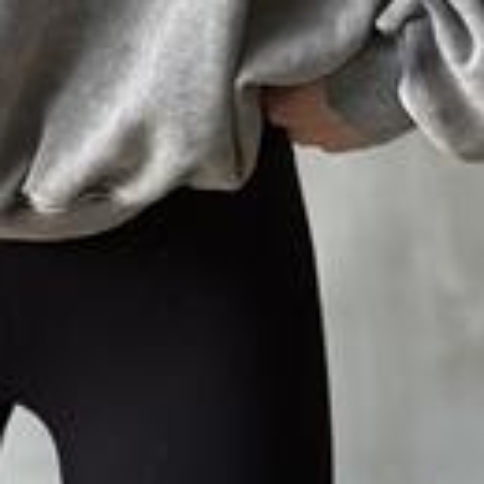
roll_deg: -0.2
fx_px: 2199
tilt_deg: -0.3
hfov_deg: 12.5
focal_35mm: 139
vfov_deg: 12.3
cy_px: -112
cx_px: 78
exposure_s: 1/60
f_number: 1.78
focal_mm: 6.86
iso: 320
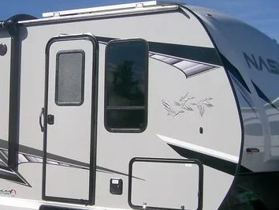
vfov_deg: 18.7
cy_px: 119
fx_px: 637
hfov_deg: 24.1
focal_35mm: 79
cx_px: 35
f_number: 7.2
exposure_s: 1/467
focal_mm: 5.8
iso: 80
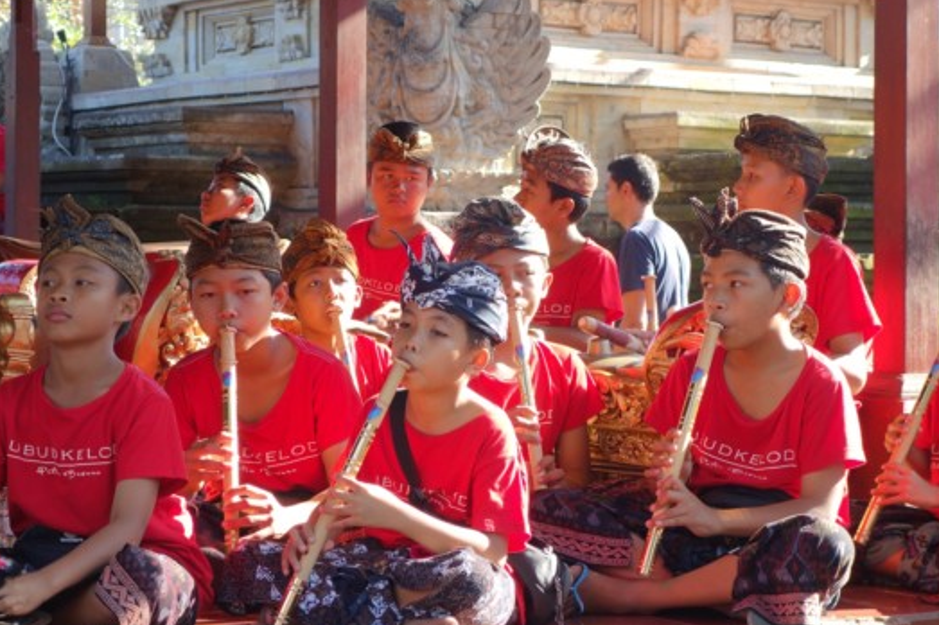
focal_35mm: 93
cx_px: 418
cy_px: 293
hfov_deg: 21.9
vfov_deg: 14.7
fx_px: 2424
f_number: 4.5
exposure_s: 1/100
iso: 200
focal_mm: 30.14
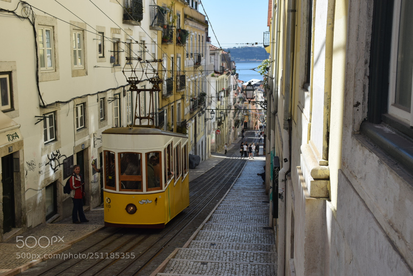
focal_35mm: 48
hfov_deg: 41.1
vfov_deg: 28.1
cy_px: 138
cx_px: 206
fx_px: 551
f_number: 9
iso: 200
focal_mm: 32
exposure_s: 1/320
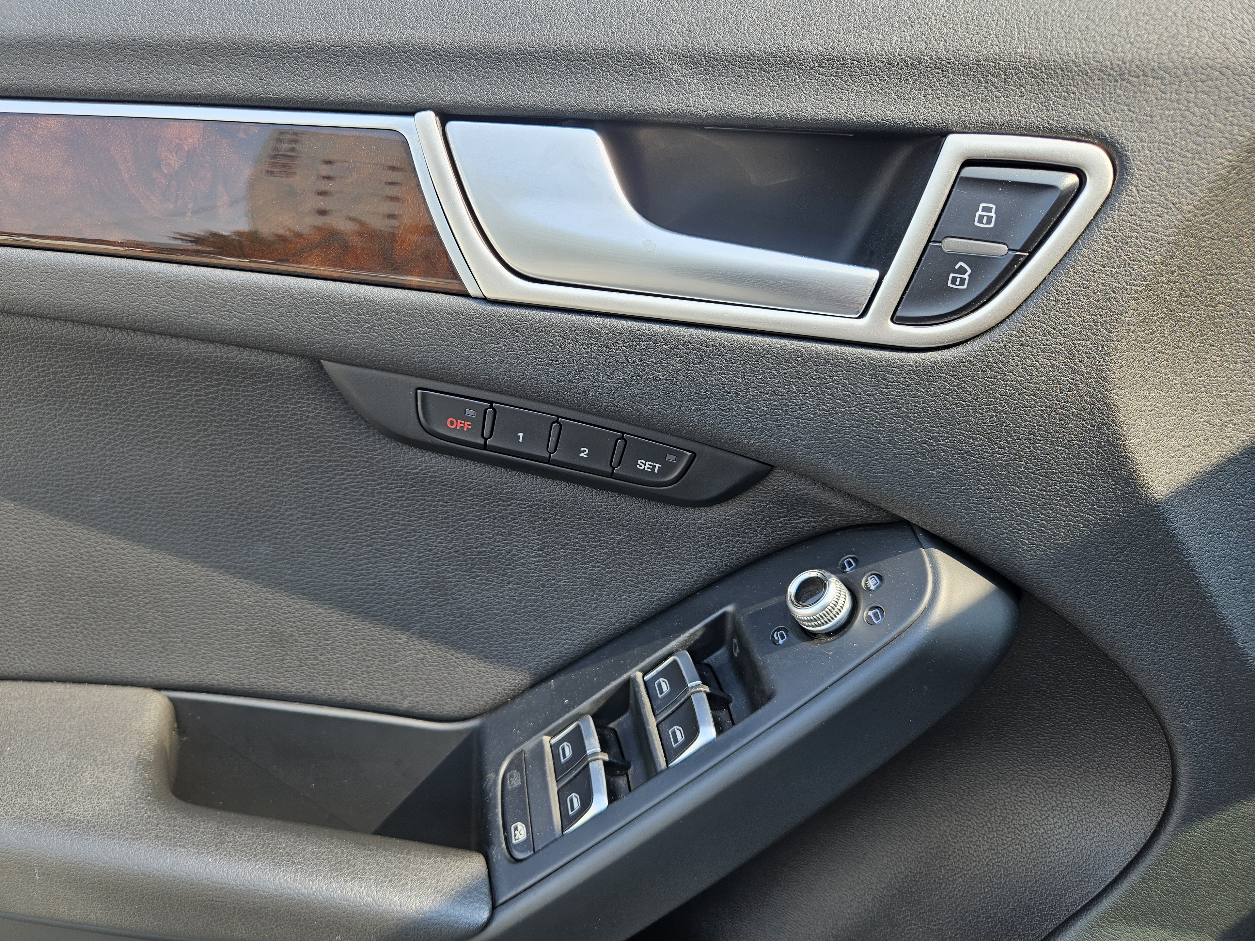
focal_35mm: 23
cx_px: 628
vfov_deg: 58.9
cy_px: 470
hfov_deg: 73.9
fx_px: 834
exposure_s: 1/249
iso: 25
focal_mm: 5.4
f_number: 1.8
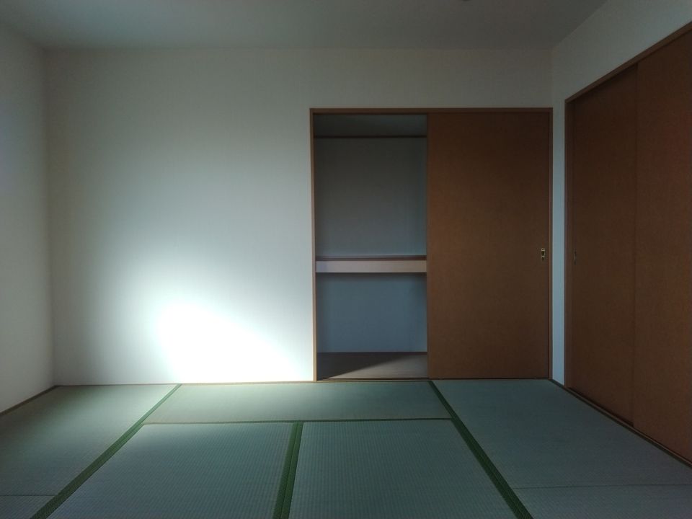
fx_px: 540
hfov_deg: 65.3
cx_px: 346
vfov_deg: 51.4
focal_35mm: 27
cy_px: 260
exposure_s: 1/120
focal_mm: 3.61
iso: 100
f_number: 1.8
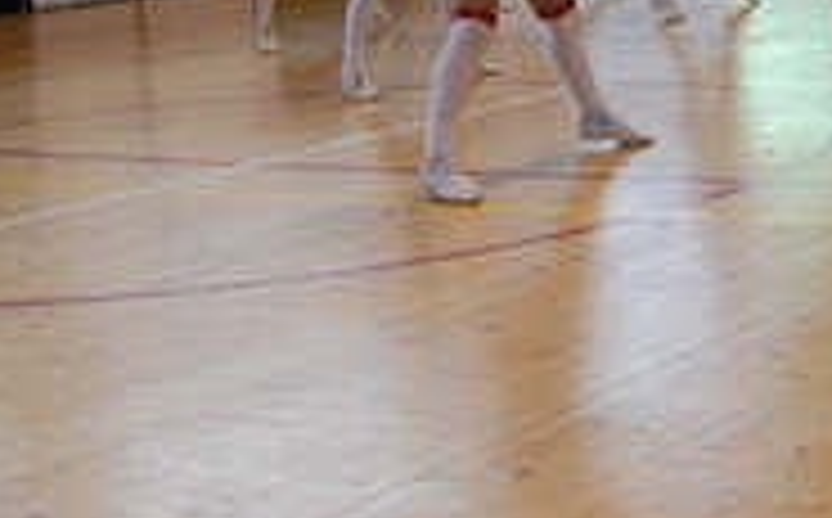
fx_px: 2060
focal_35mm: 91
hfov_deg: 22.5
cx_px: 675
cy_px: -140
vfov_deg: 13.8
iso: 400
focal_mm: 22
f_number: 4.5
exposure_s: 1/80
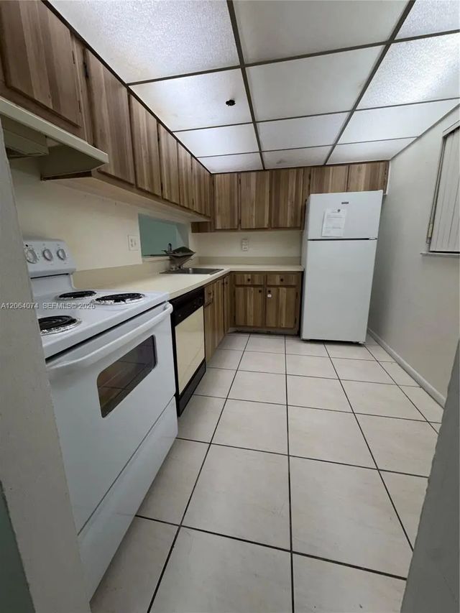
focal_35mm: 14
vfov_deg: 102.1
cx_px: 230
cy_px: 306
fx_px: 248
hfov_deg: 85.7
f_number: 2.2
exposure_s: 1/120
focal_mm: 2.22
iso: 64
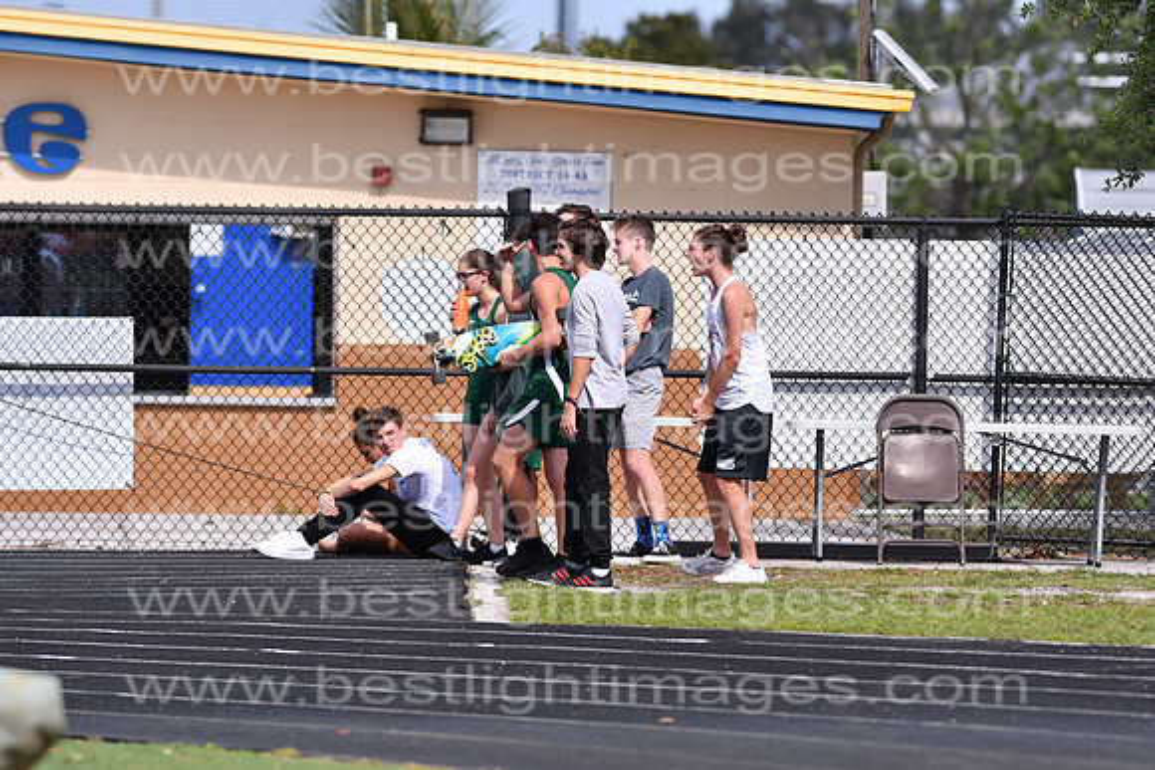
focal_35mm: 450
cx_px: 578
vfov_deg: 3.1
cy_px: 385
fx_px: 14440
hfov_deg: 4.6
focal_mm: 300
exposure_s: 1/2000
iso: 200
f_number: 4.5
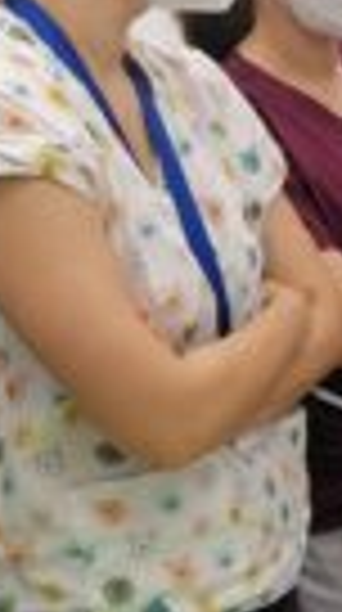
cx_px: 734
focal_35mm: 91
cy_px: 317
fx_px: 1474
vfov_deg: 23.4
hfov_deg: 11.6
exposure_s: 1/100
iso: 80
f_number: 1.8
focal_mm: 4.75
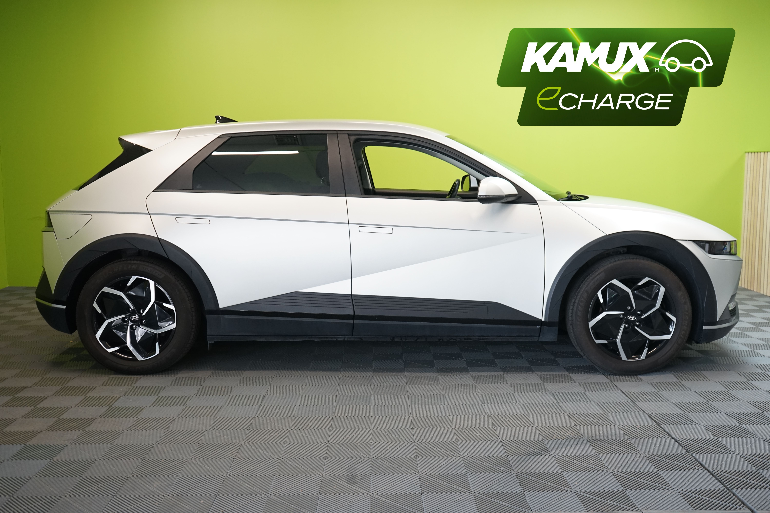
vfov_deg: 35.9
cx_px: 385
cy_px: 256
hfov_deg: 51.9
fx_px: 791
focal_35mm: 37
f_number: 5.6
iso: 1250
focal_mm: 37
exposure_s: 1/40
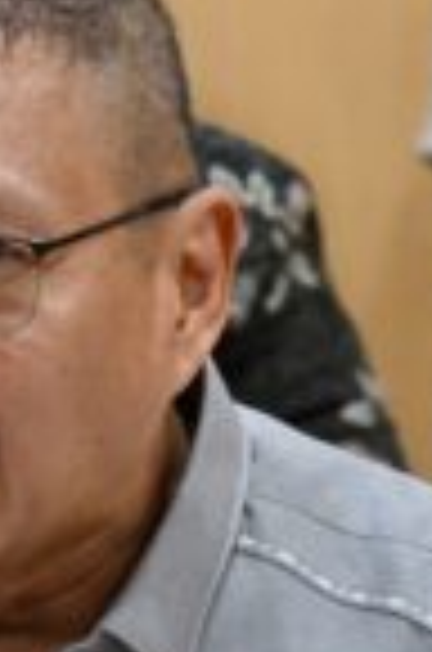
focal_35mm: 773
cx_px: 176
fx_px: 13974
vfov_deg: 2.7
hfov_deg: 1.8
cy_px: 499
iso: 4000
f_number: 6.3
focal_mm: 97
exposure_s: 1/50
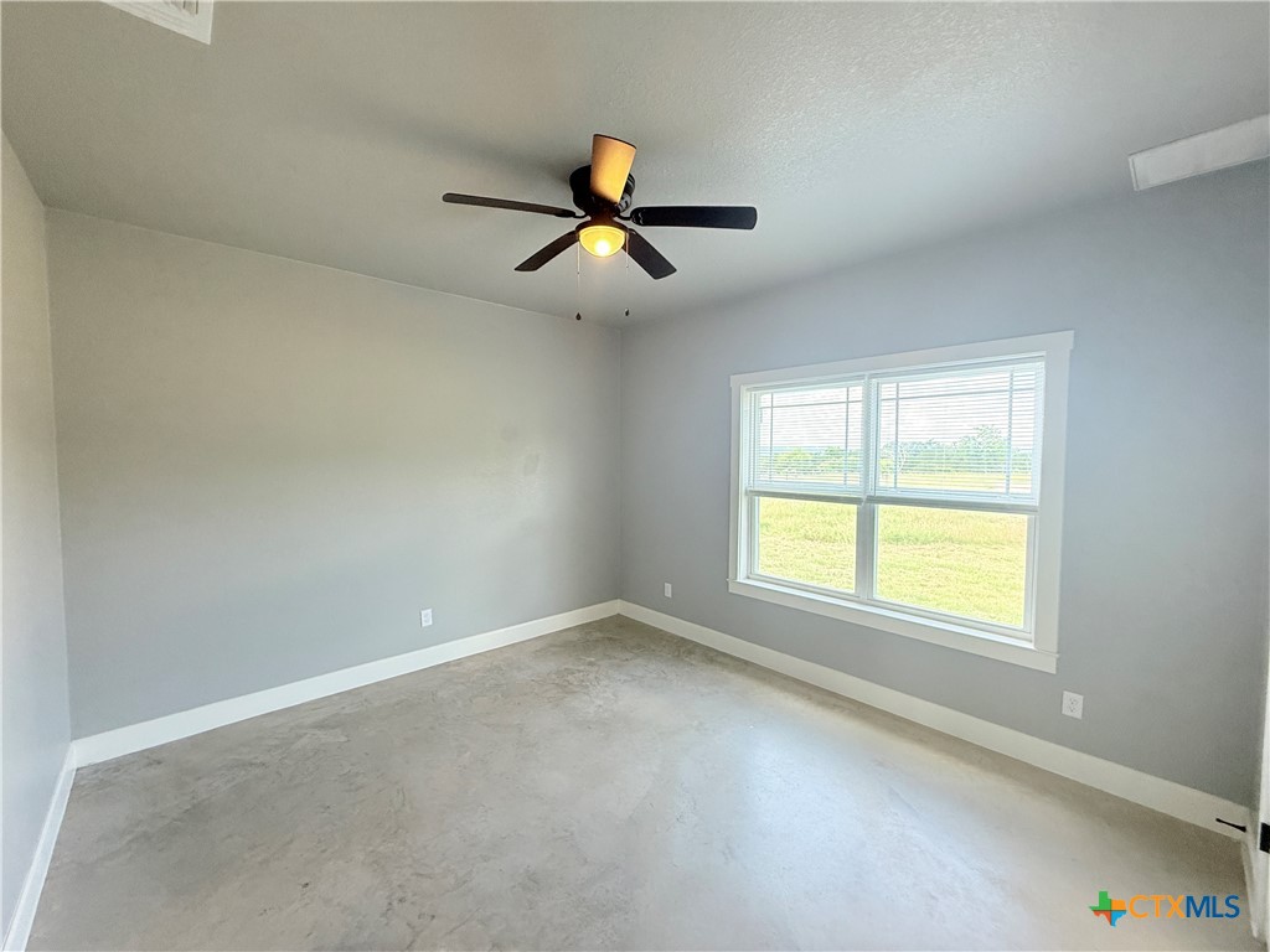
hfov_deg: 102.1
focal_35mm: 14
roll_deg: -0.5
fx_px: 514
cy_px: 476
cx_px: 635
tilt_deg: -1.4
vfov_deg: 85.7
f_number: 2.2
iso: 200
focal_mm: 2.22
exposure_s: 1/120
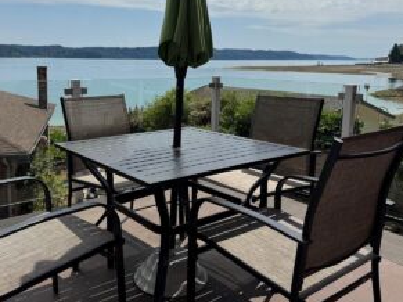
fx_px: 384
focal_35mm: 33
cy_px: 122
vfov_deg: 42.7
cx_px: 177
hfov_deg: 55.2
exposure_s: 1/9009
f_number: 1.78
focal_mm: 6.76
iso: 80
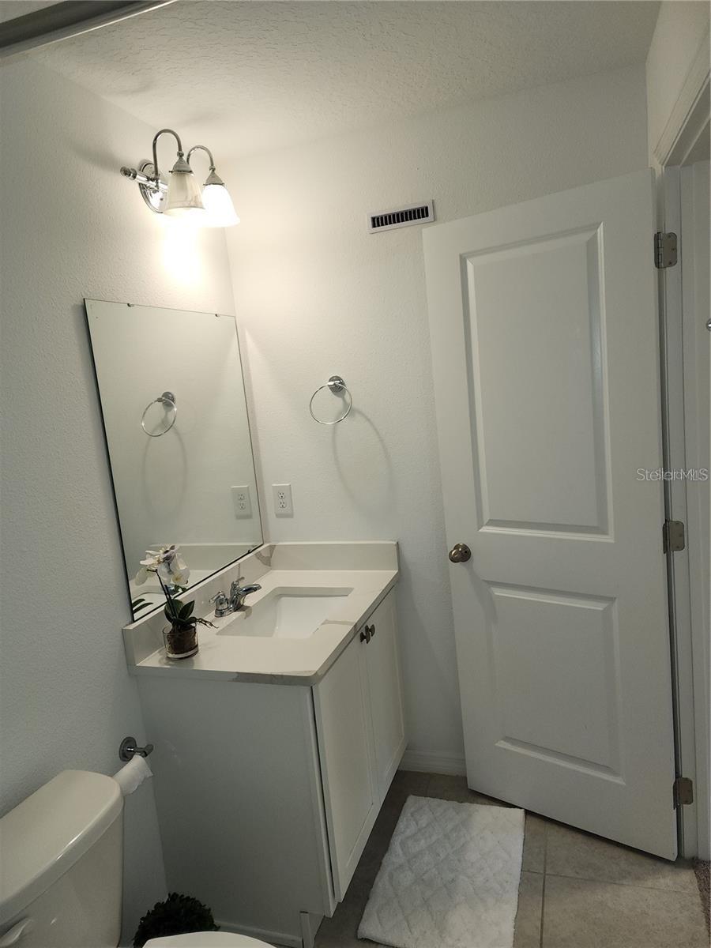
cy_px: 474
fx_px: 630
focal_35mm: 23
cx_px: 356
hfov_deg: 58.9
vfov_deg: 73.9
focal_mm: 6.4
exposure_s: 1/60
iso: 64
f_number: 1.8
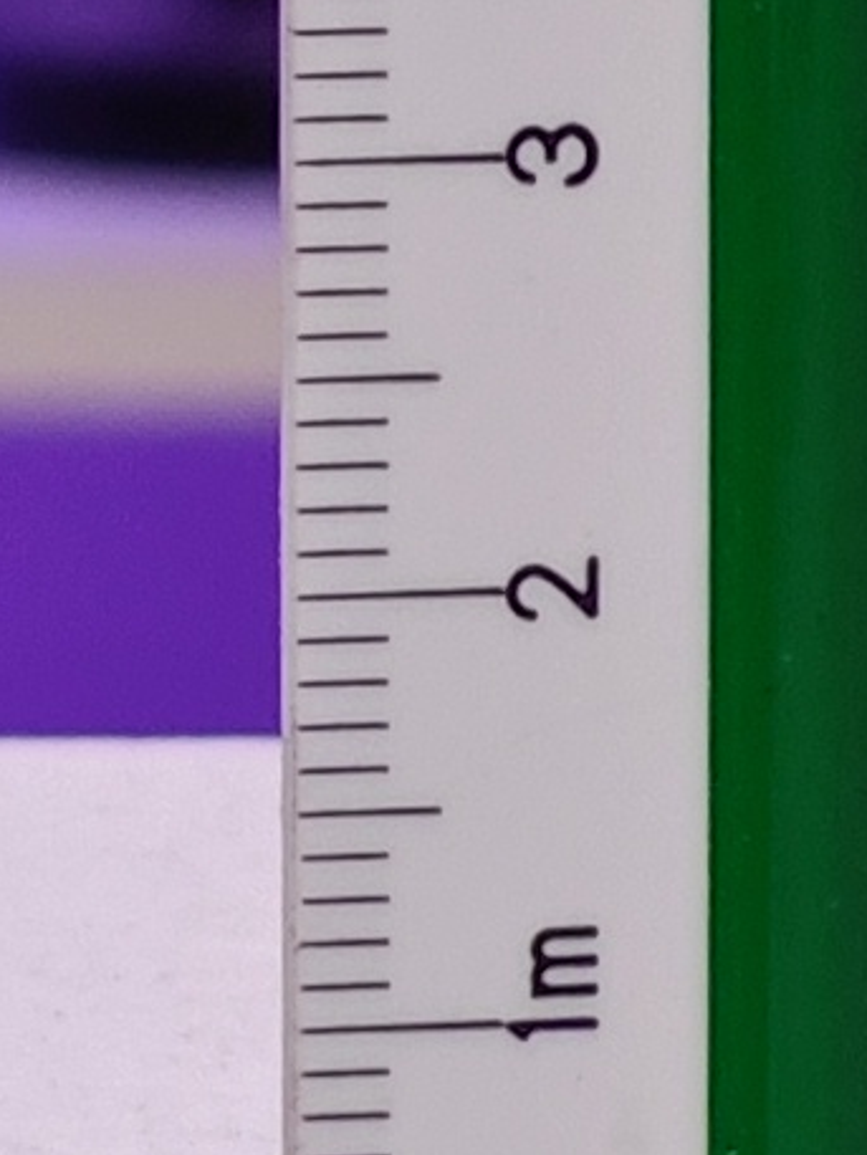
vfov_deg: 3.4
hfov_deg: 2.6
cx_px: -1385
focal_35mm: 571
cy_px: -1158
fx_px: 19060
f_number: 2.4
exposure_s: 1/18.9
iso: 400
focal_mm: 7.48
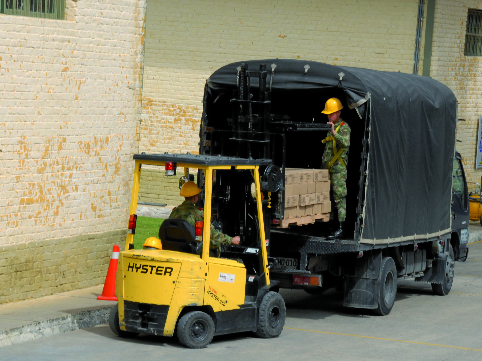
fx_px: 2256
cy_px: 176
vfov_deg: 9.2
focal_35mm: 162
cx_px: 273
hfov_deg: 12.2
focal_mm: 90
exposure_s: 1/100
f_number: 18
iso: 250
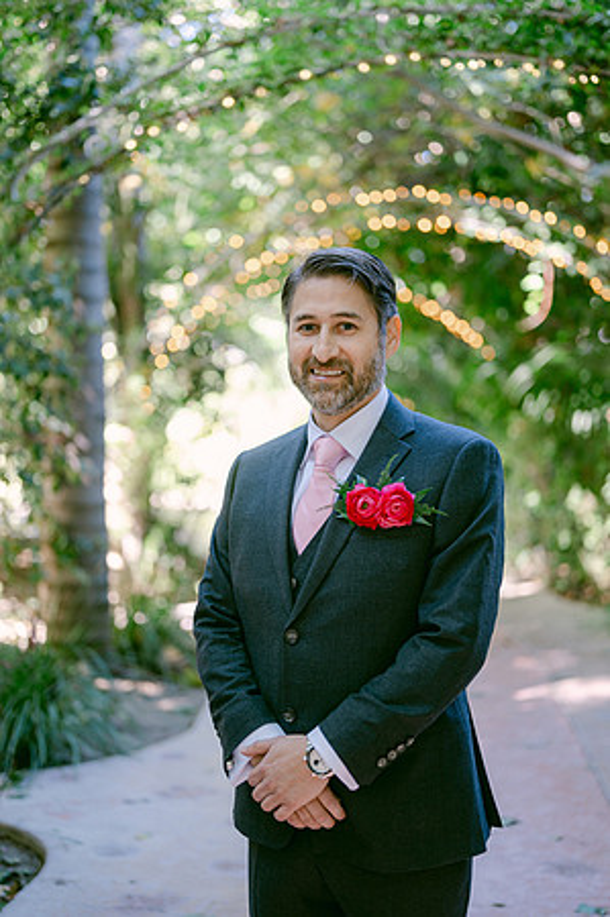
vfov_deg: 39.6
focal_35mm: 50
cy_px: 458
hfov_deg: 26.9
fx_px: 1274
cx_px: 305
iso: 200
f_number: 1.8
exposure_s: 1/125
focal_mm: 50
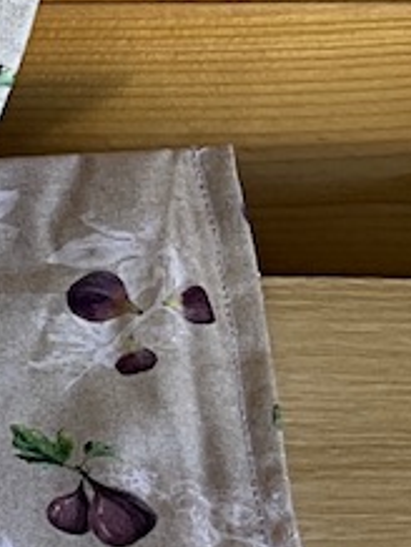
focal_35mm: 170
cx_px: -737
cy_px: 221
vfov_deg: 11.6
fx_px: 2686
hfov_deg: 7.8
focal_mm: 3
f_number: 1.8
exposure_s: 1/100
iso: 20
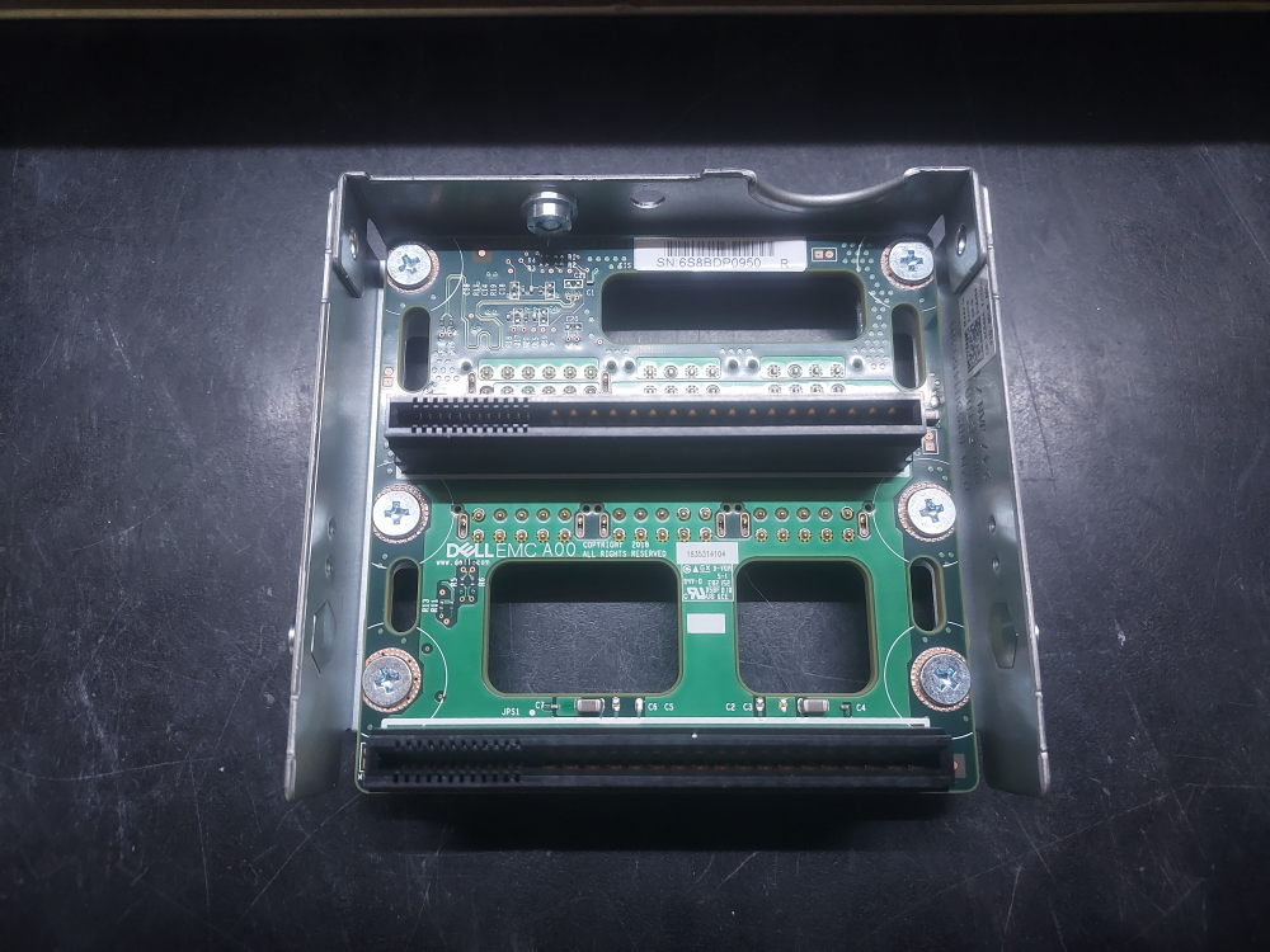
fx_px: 881
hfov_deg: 71.6
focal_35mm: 24
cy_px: 476
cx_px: 635
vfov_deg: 56.8
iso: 400
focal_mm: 4.6
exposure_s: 1/60
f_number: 1.8
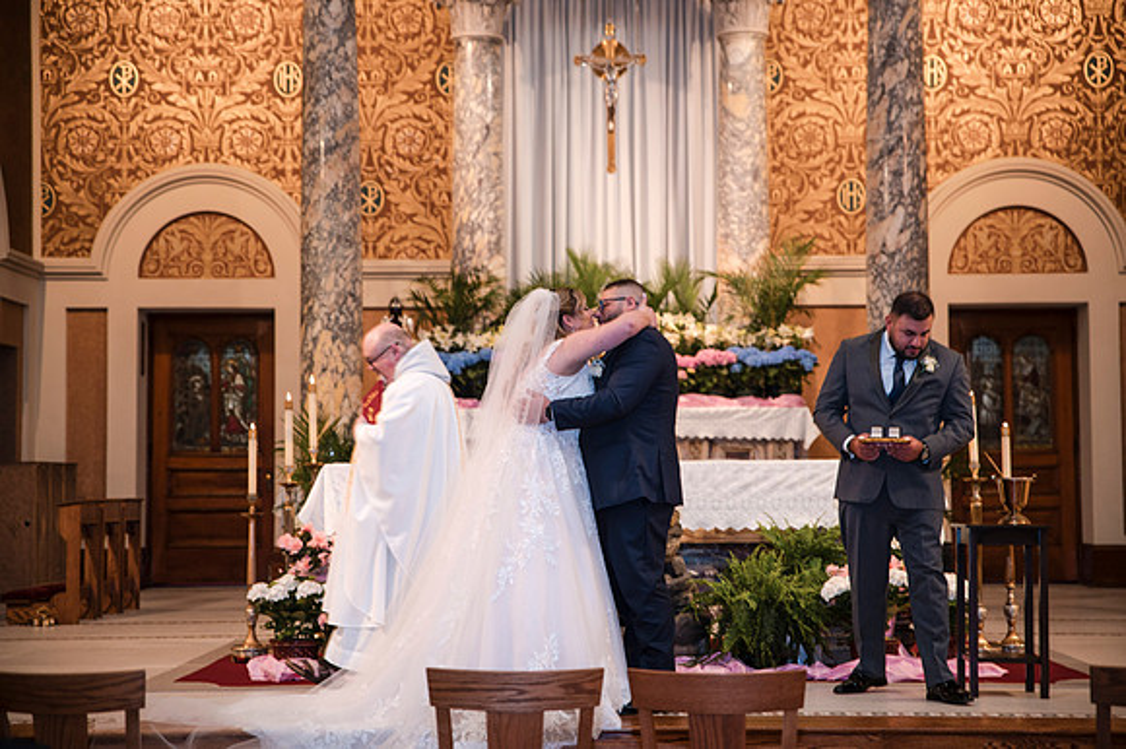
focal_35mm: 71
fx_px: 2220
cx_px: 563
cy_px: 374
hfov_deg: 28.5
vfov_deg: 19.2
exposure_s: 1/60
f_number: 2.8
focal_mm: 70
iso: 800
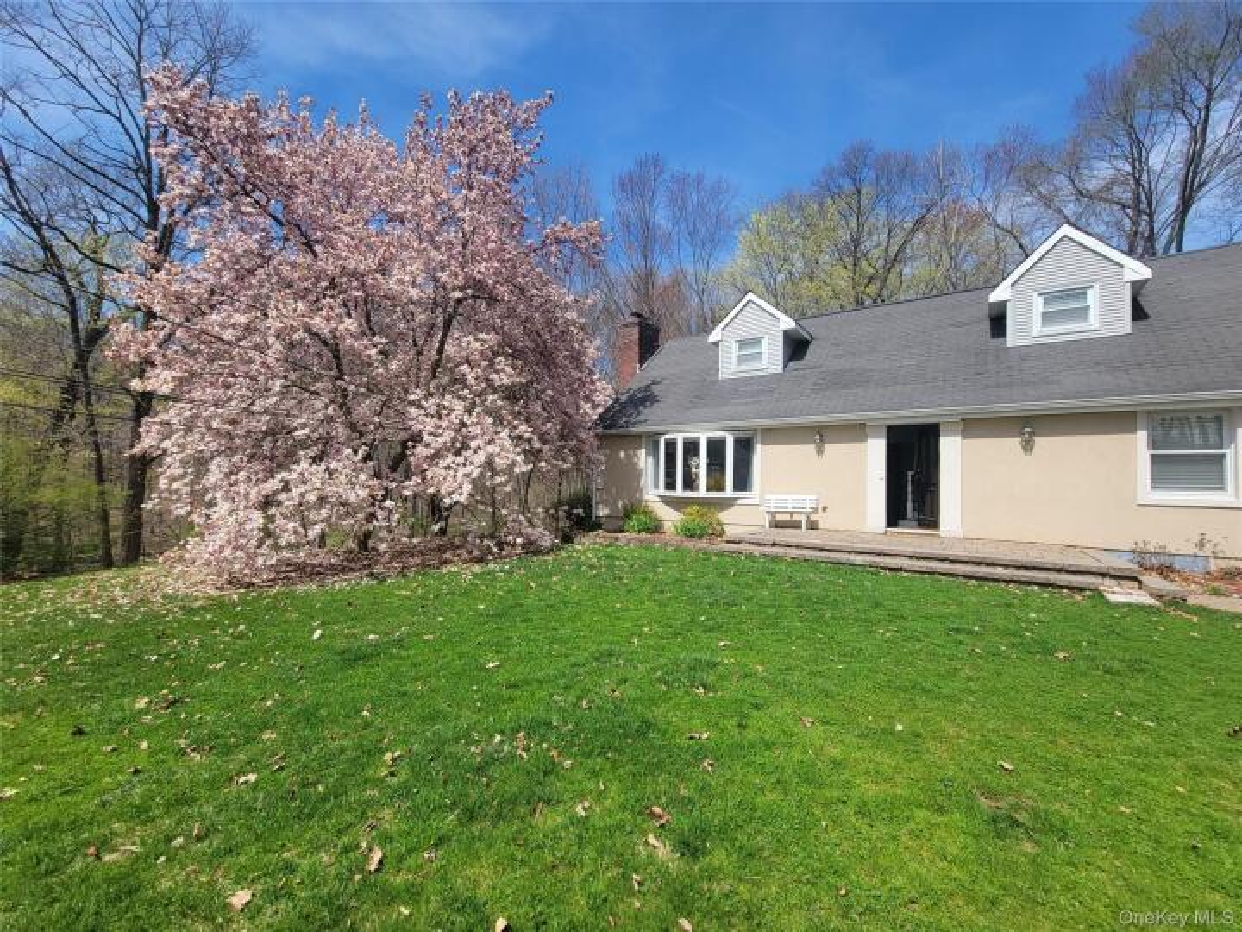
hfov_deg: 106.2
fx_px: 466
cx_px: 621
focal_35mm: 13
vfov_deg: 89.9
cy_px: 466
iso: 50
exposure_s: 1/1336
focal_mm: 2.2
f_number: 2.2
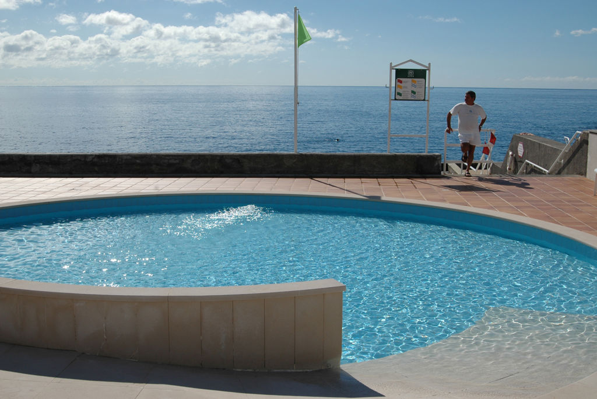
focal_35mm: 42
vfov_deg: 31.9
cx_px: 298
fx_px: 697
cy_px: 200
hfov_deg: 46.4
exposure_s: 1/500
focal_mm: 28
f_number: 11
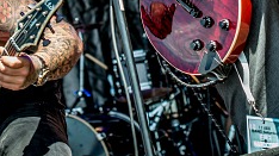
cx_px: 157
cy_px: -122
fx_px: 1670
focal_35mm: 226
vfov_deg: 5.3
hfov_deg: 9.5
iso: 80
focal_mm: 70
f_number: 5
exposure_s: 1/100
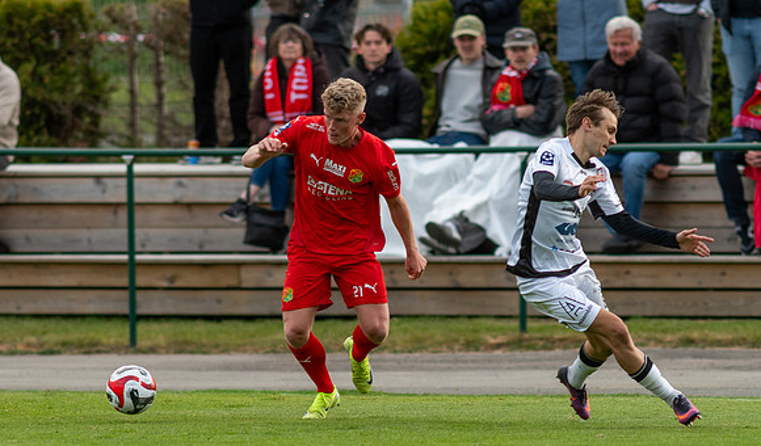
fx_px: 14054
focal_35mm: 689
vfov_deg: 1.8
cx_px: 348
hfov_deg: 3.1
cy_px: 281
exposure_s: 1/1250
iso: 220
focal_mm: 300
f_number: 3.2
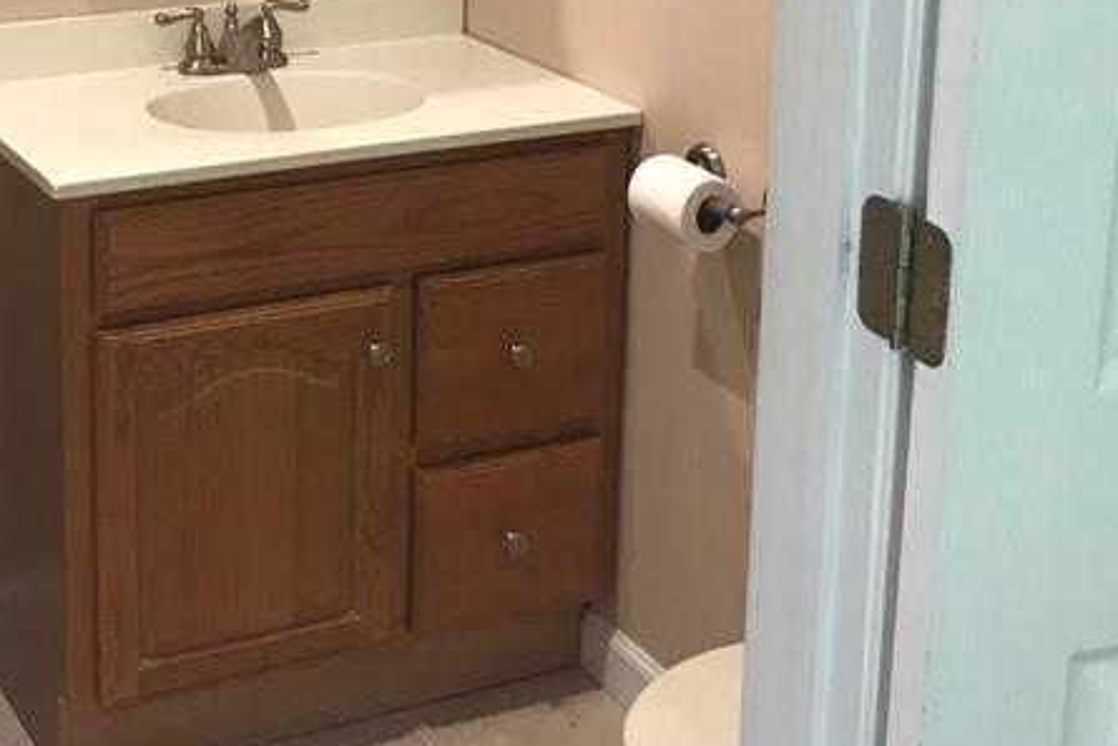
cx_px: 279
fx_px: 2081
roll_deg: +0.1
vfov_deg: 19.7
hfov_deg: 29.6
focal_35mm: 67
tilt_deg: -12.7
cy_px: 8
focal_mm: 3.99
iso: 40
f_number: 1.8
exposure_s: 1/20
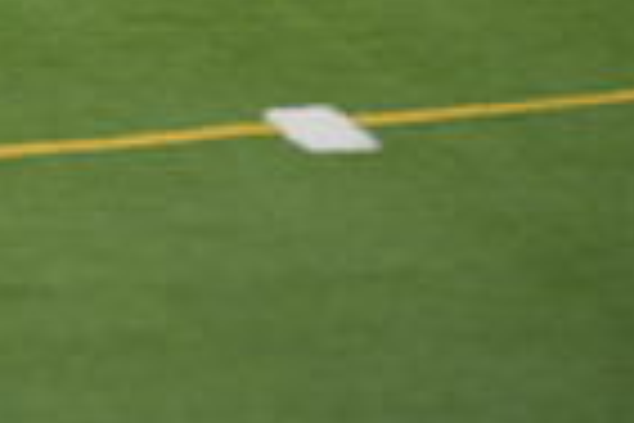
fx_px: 8840
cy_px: -394
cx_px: -400
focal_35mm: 502
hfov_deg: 4.1
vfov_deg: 2.7
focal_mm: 122
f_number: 2.8
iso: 450
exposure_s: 1/200
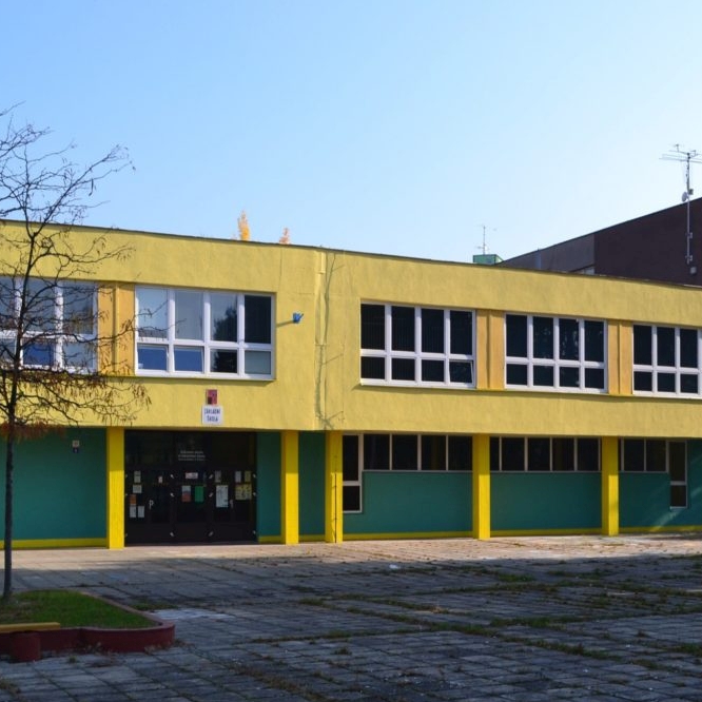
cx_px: 414
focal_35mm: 47
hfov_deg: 36.0
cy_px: 357
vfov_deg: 36.1
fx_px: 1078
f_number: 10
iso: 400
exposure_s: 1/250
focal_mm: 24
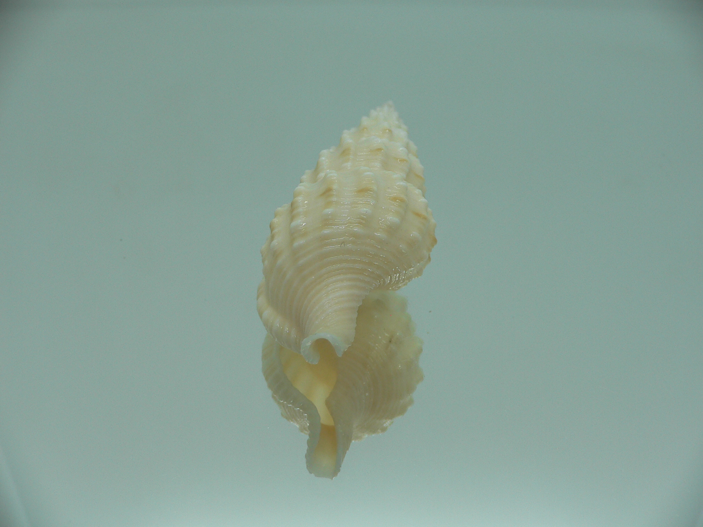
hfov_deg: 52.6
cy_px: 264
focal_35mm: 35
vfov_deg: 40.7
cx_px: 352
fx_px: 711
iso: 80
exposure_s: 1/60
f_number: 2.8
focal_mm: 4.6
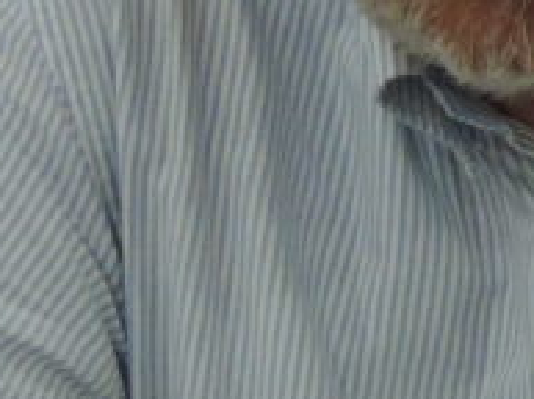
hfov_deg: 3.1
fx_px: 9824
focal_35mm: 638
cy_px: -114
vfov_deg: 2.3
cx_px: 620
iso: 800
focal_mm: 21.4
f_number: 4.2
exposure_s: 1/15
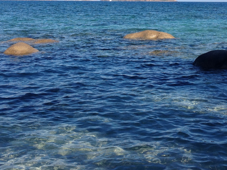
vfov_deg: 19.6
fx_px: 485
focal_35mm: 74
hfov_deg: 26.2
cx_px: 143
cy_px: 22
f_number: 2.4
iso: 64
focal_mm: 4.28
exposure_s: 1/1672
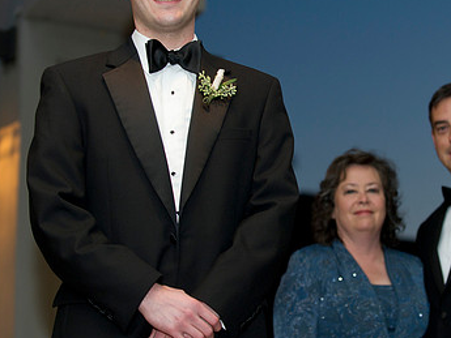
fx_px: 1473
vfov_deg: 13.1
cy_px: 149
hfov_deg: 17.4
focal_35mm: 113
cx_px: 298
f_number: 2.8
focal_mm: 70
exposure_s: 1/60
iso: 640
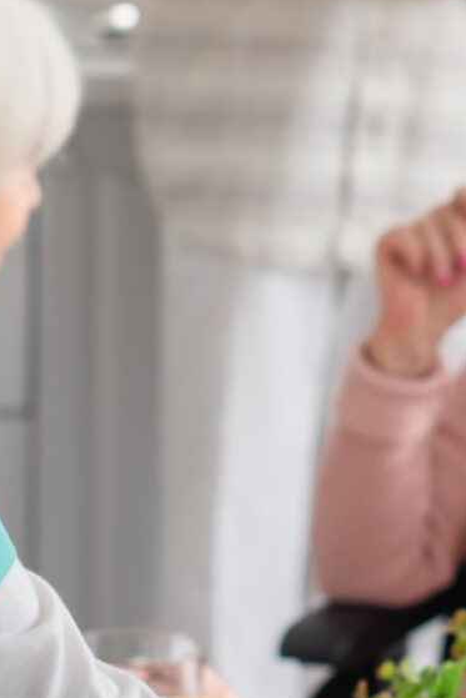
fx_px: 4443
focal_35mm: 229
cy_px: 46
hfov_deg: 6.0
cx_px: 277
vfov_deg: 8.9
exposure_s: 1/200
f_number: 4
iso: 100
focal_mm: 50
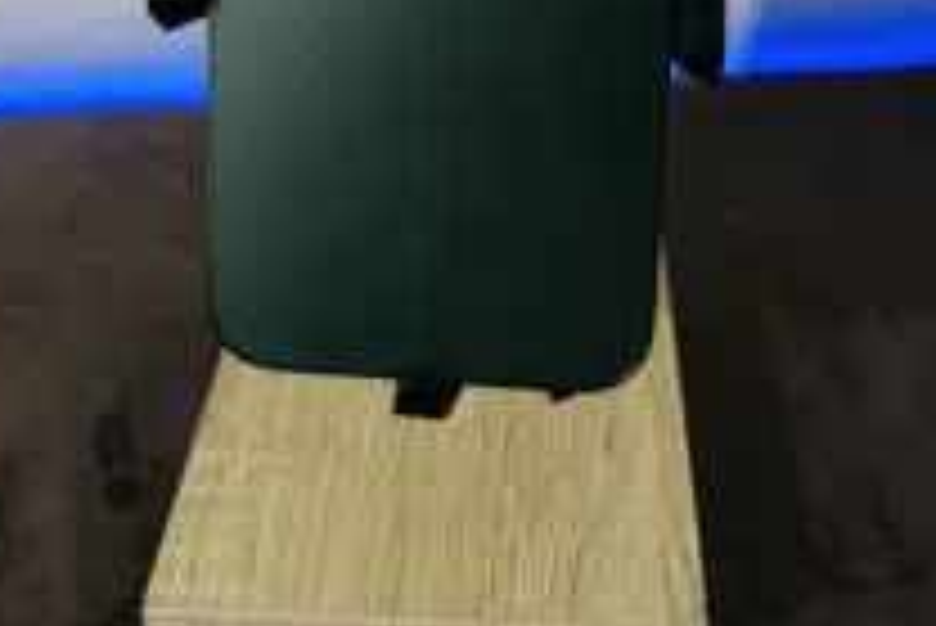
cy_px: 18
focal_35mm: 52
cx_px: 464
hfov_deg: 38.2
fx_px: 1353
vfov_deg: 24.9
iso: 500
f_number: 1.5
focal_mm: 5.7
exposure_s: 1/50
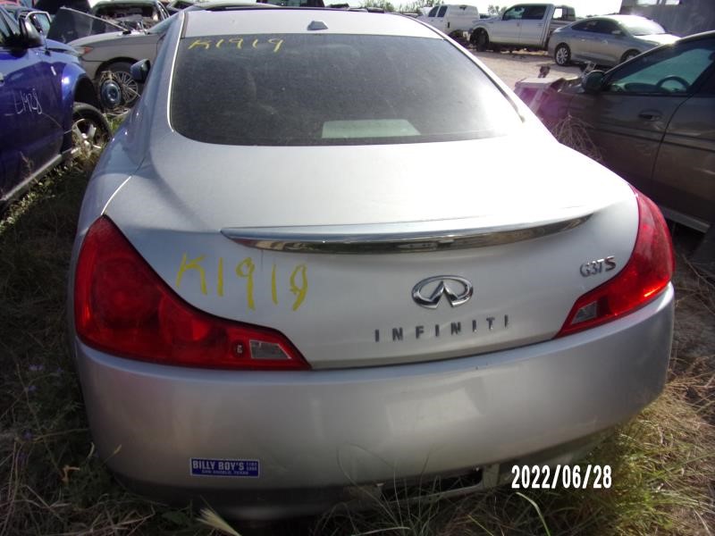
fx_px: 496
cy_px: 268
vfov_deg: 56.8
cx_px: 358
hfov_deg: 71.6
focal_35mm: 24
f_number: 10.8
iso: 80
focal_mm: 4.3
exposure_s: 1/140
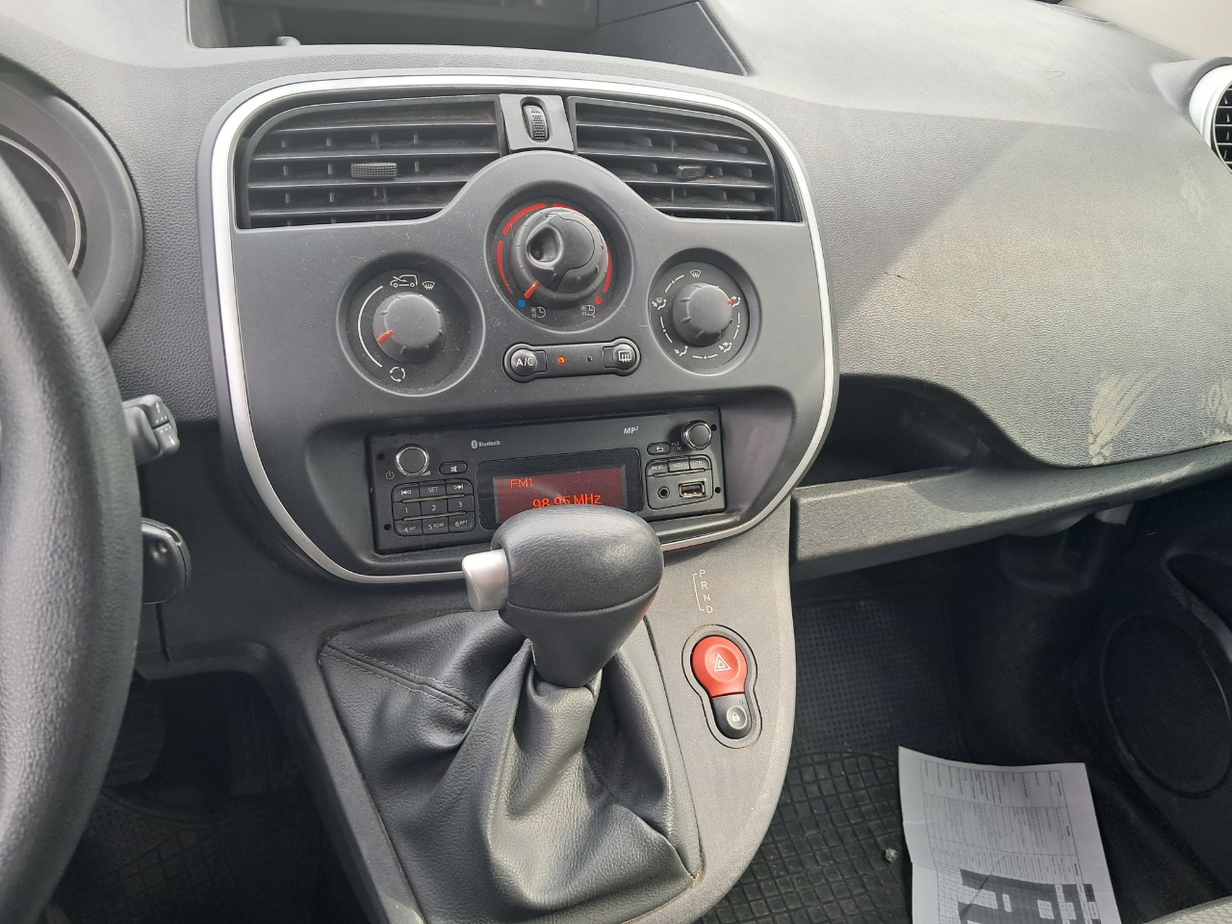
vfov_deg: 51.4
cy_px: 462
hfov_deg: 65.3
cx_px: 616
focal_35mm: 27
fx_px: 961
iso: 50
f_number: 1.8
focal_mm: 4
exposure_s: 1/50
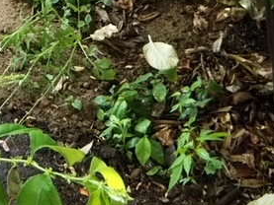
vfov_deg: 10.5
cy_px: -208
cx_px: -76
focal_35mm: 130
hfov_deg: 14.6
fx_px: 1029
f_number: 2.2
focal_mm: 4
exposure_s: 1/120
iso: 32
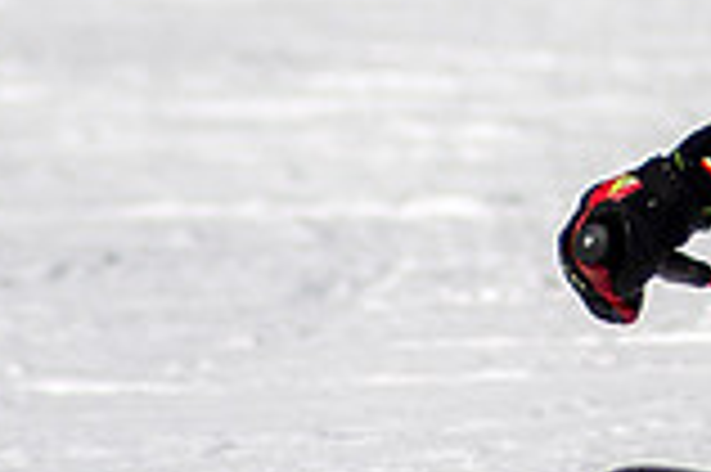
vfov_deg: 0.5
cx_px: 1197
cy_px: -108
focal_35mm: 2561
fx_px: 50527
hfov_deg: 0.8
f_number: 2.8
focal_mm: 300
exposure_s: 1/6400
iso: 100
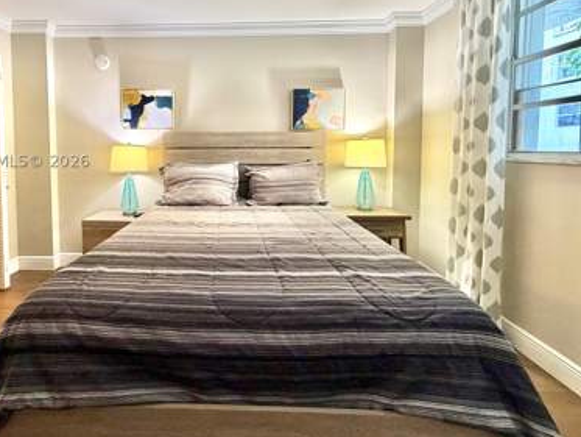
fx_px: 302
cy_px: 161
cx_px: 232
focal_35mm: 18
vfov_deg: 70.3
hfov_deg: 86.6
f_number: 2.2
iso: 250
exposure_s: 1/60
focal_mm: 2.22
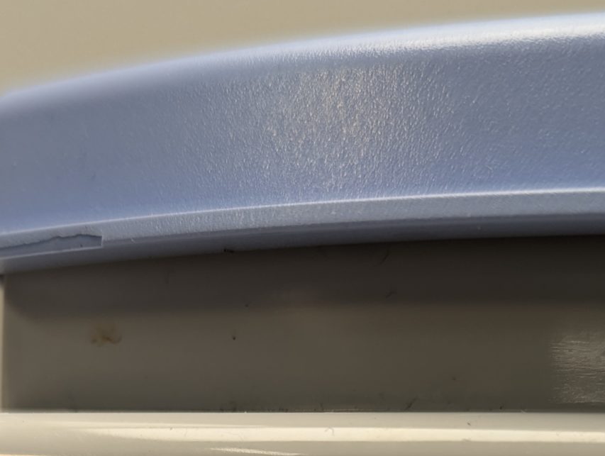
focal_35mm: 72
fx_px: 1261
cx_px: 272
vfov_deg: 18.6
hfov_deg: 27.0
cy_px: 644
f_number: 1.85
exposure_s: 1/50
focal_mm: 6.81
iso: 49
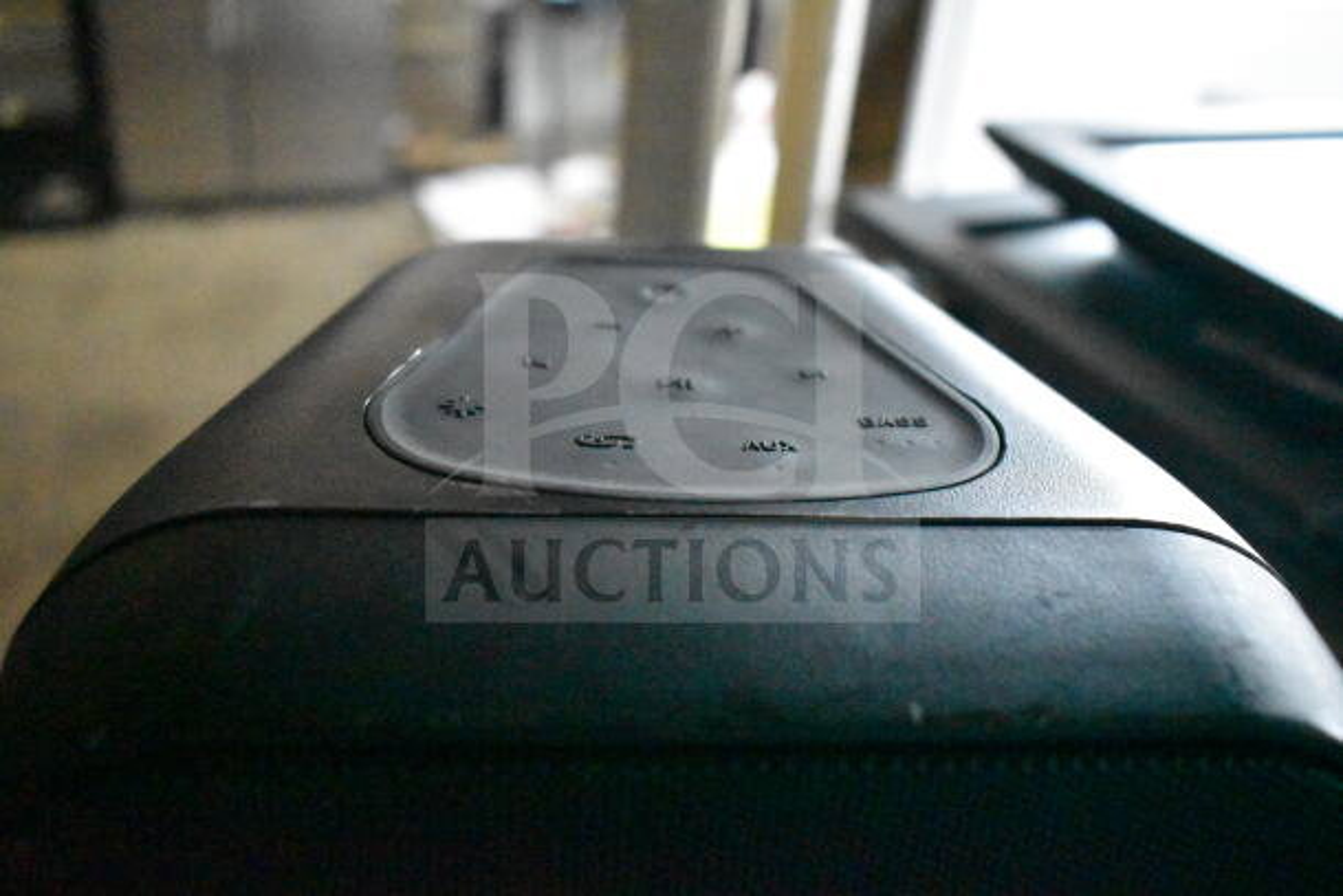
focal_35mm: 36
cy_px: 448
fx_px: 1343
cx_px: 672
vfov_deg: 36.9
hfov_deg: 53.1
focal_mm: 24
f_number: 3.8
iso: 25600
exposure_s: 1/4000
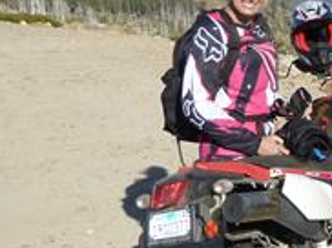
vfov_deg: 16.7
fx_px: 843
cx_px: 547
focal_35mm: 88
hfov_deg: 18.7
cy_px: 97
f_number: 3.3
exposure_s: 1/1300
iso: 100
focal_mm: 4.5
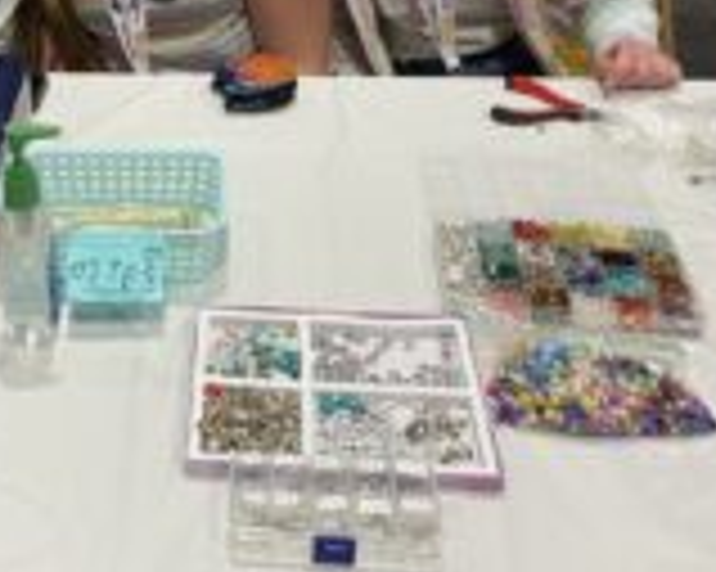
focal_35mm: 56
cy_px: 124
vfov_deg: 26.7
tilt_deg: -28.0
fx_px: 1186
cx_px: 149
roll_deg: +1.9
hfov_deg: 32.7
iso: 80
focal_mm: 4.25
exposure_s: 1/60
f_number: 1.8
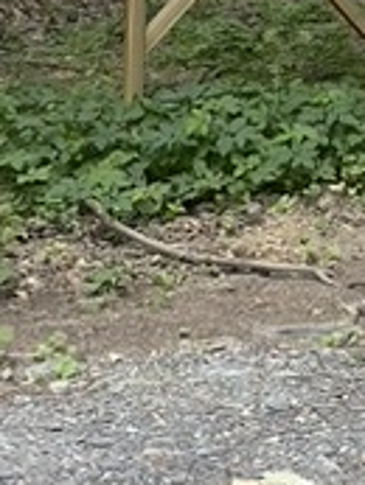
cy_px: -308
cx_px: 314
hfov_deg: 10.0
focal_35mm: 148
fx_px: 2078
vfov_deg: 12.5
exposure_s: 1/121
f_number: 1.6
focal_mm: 5.1
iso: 100
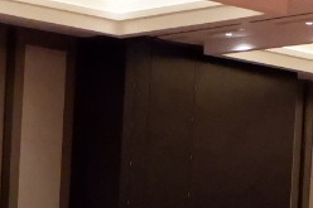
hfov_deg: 12.4
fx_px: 1434
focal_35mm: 165
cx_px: 102
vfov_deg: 8.0
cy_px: 407
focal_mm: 15
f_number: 3.5
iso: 6400
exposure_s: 1/70
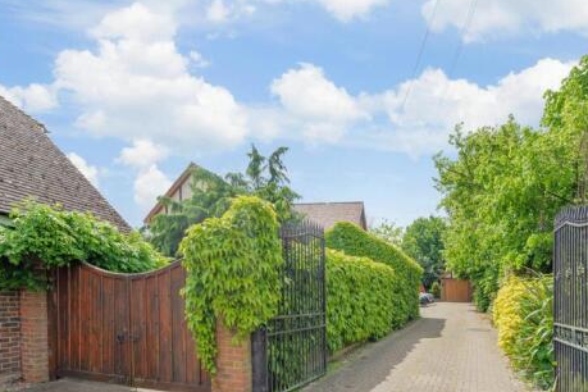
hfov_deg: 82.5
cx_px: 364
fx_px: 327
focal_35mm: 20
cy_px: 272
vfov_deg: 59.9
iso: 100
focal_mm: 14
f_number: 8
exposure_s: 1/160
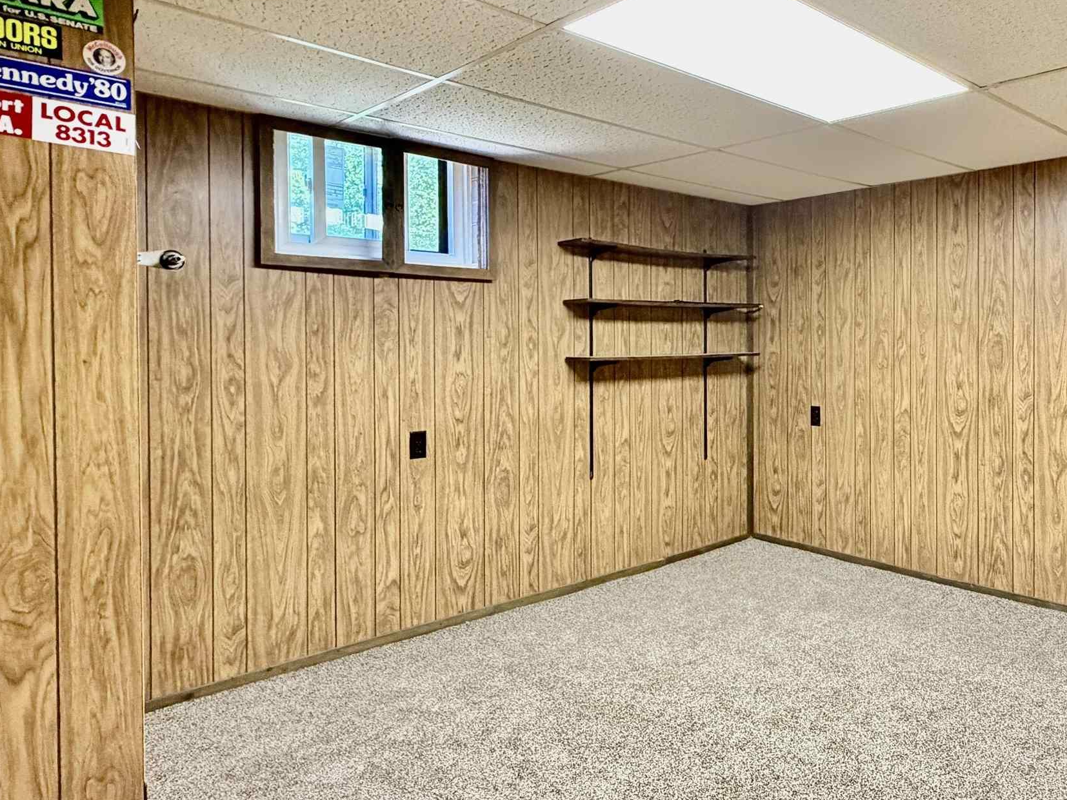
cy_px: 351
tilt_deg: -1.1
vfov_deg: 52.9
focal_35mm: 26
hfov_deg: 64.4
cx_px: 761
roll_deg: +0.4
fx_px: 802
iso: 500
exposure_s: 1/60
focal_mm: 2.22
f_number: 2.2
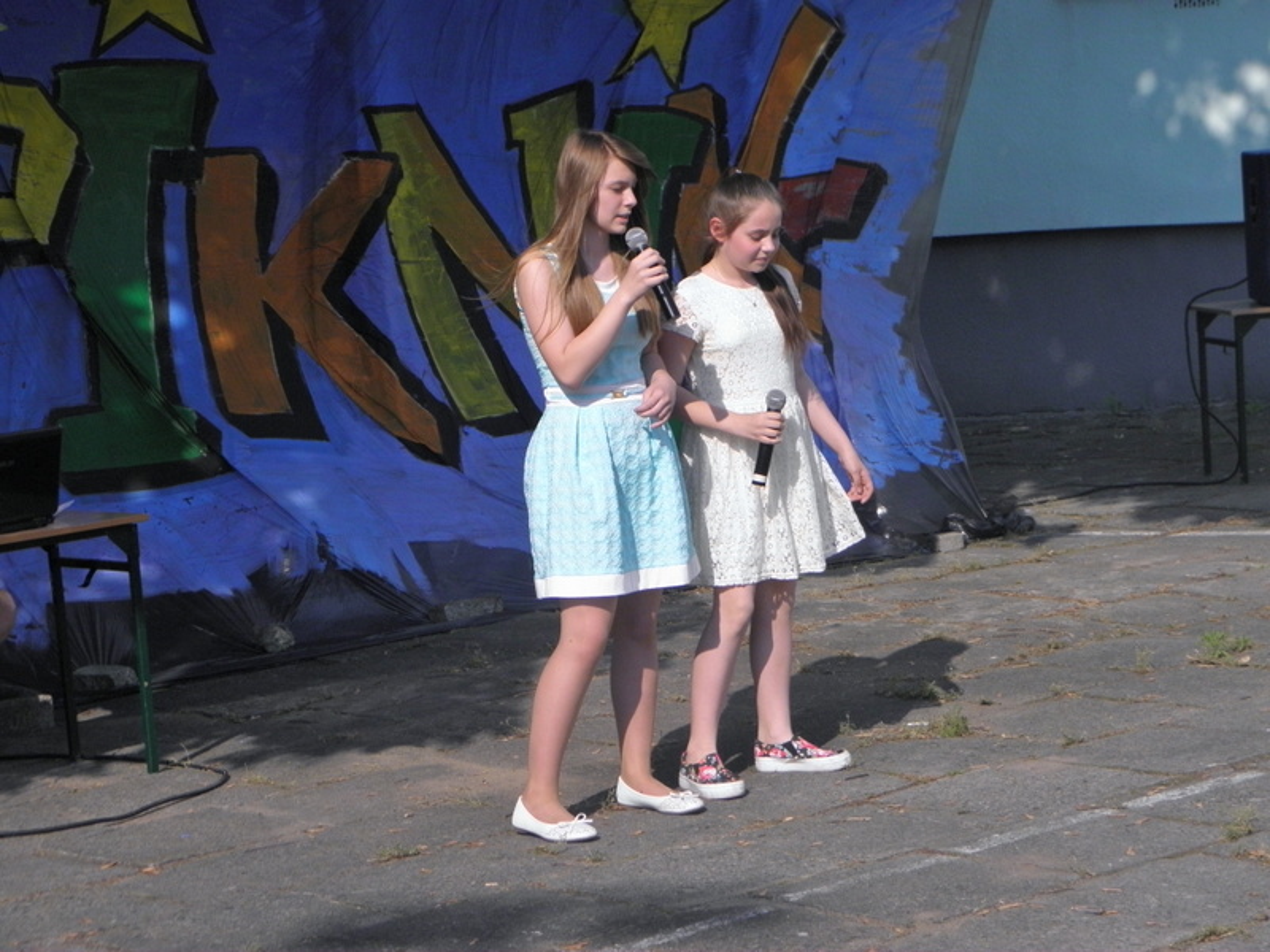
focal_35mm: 89
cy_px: 476
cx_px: 635
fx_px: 3265
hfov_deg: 22.0
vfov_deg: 16.6
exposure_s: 1/320
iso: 160
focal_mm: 16
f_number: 9
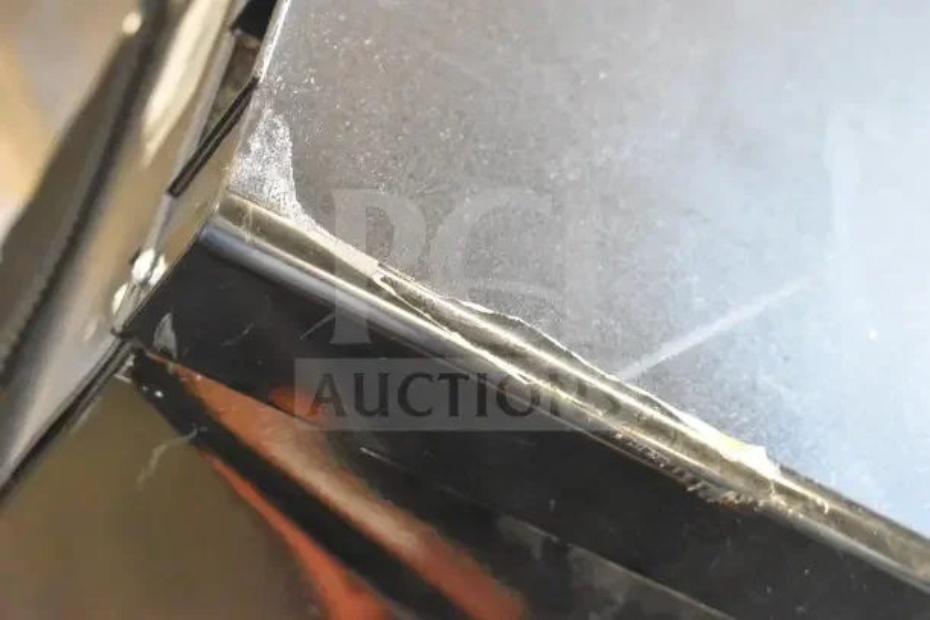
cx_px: 465
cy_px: 310
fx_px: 1550
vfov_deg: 22.6
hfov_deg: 33.4
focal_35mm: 60
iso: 14400
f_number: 5
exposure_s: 1/60
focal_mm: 40
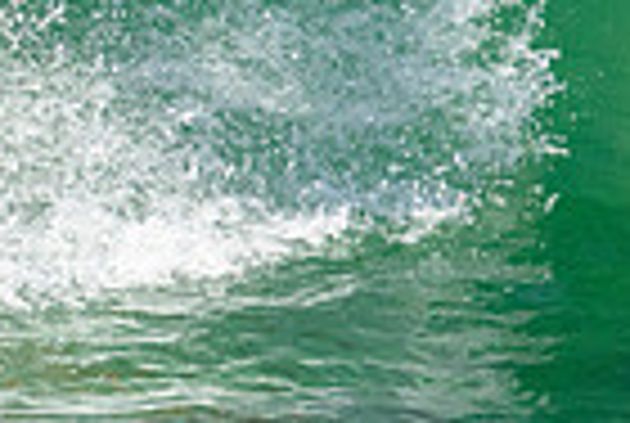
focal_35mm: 3927
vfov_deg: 0.4
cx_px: 153
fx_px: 68869
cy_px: -316
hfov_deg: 0.5
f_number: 11
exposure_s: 1/2000
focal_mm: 690
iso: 1250
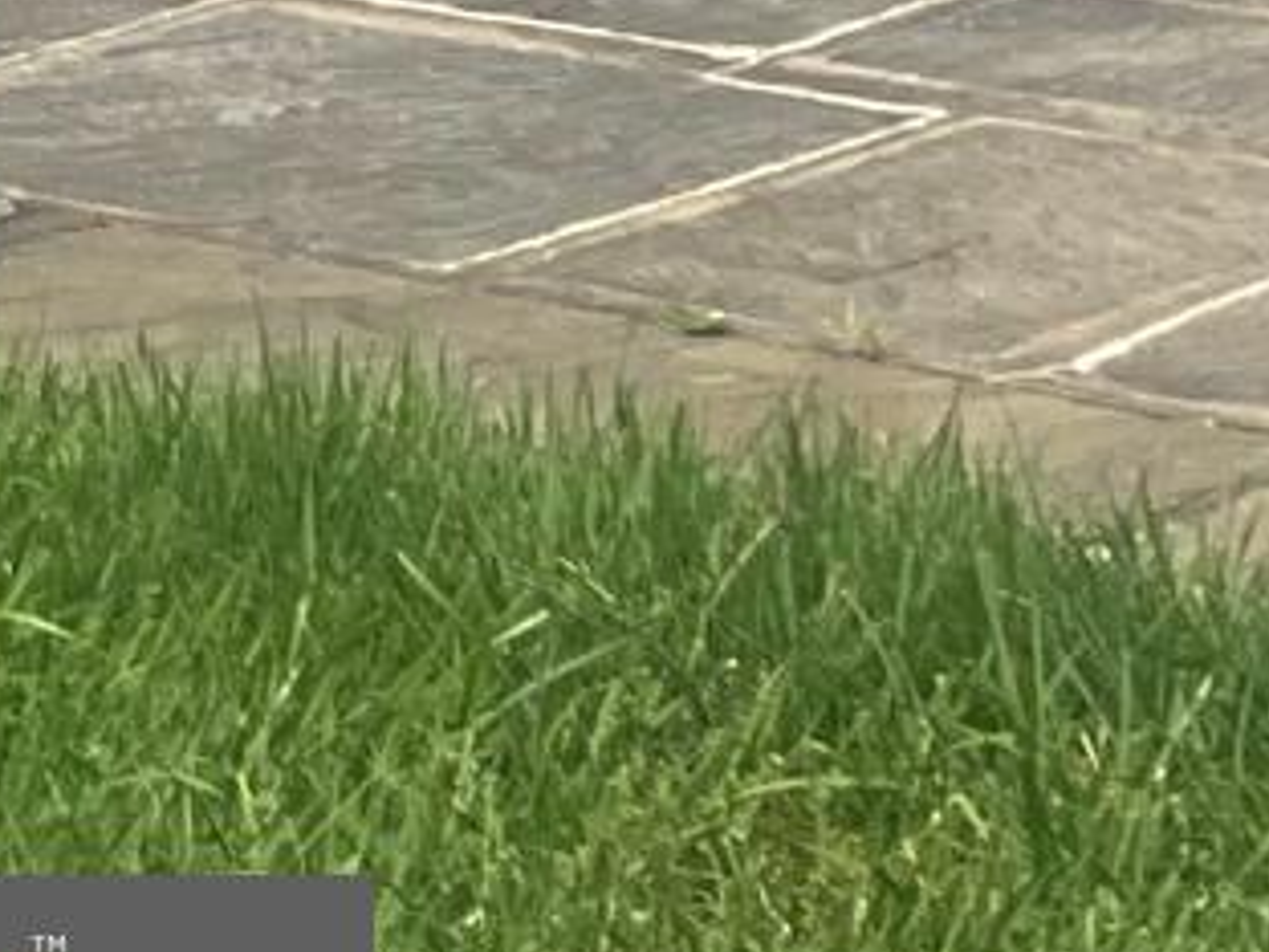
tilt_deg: -4.5
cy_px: -1916
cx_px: 3522
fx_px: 12501
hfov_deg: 5.5
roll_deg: -0.1
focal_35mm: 341
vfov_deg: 4.2
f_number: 2
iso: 32
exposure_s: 1/2817
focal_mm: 6
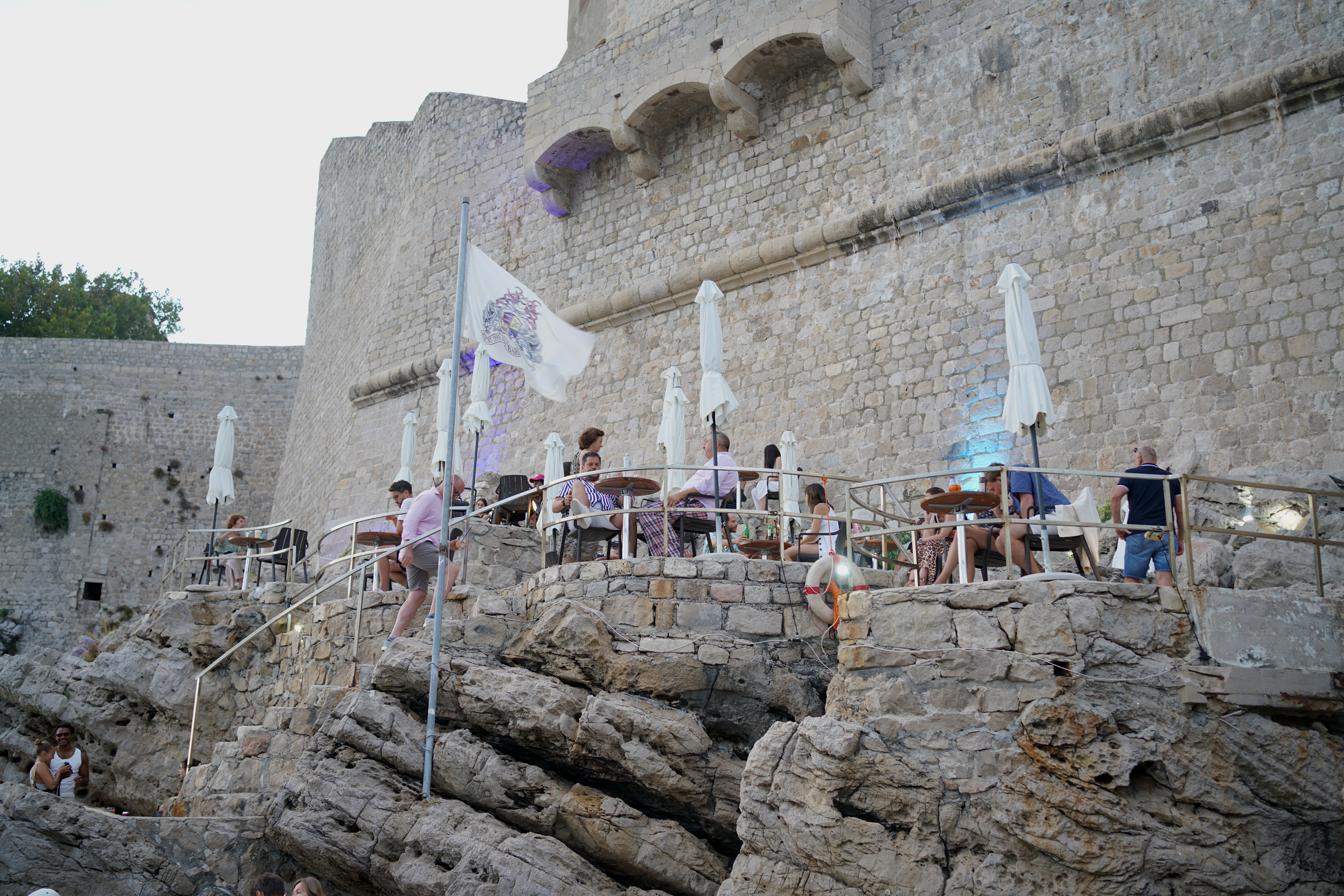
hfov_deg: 54.4
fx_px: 1307
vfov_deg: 37.9
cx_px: 672
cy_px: 448
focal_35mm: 35
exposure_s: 1/40
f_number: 2.8
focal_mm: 35
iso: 200
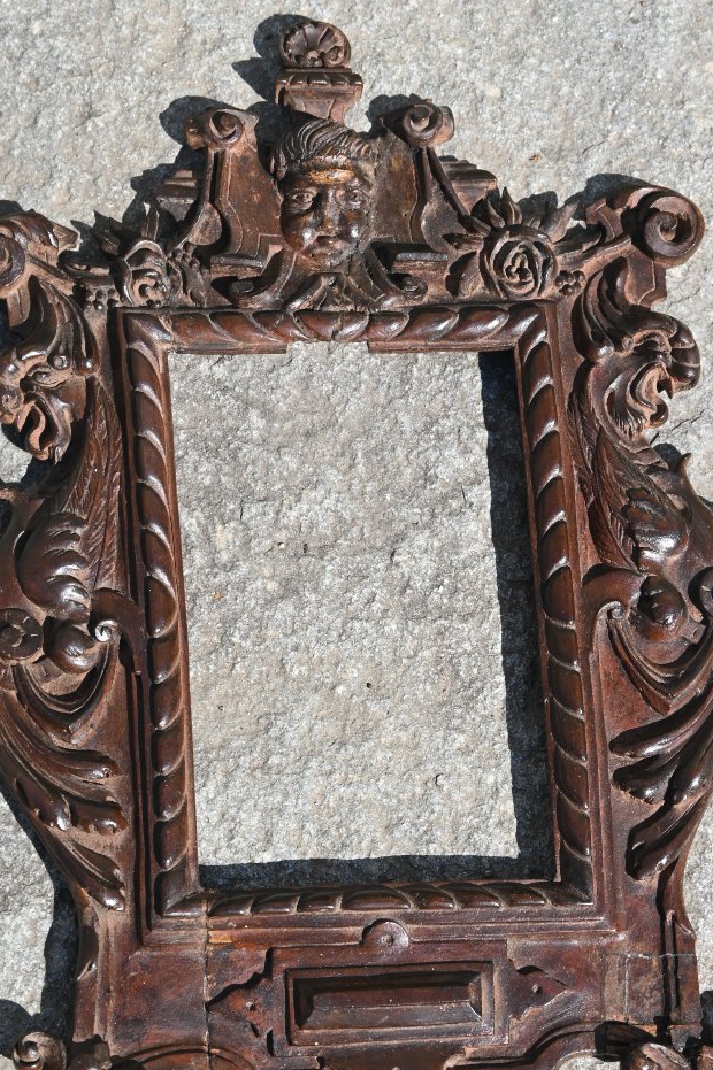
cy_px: 622
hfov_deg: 13.9
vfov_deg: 20.7
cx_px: 411
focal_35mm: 99
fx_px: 2933
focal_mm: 51
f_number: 6.3
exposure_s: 1/320
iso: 100
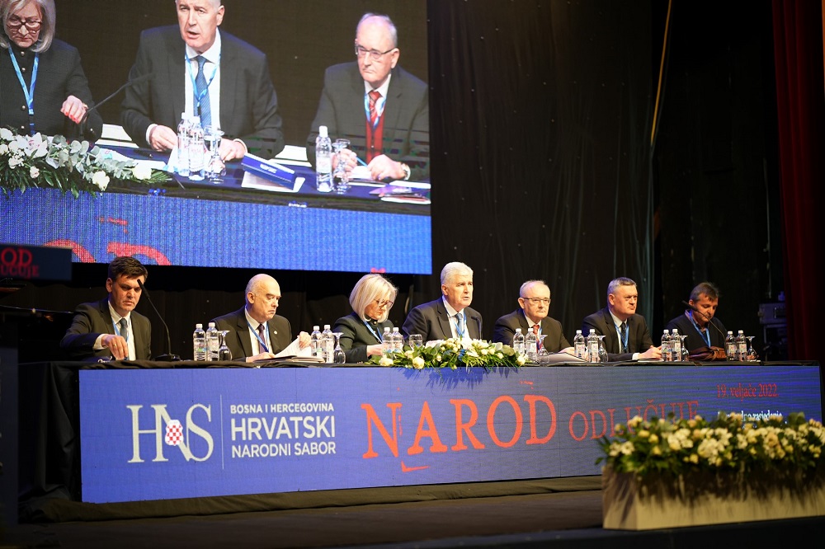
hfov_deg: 23.9
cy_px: 274
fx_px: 1947
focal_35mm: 85
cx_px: 412
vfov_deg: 16.1
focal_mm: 85
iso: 500
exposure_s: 1/200
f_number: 1.4
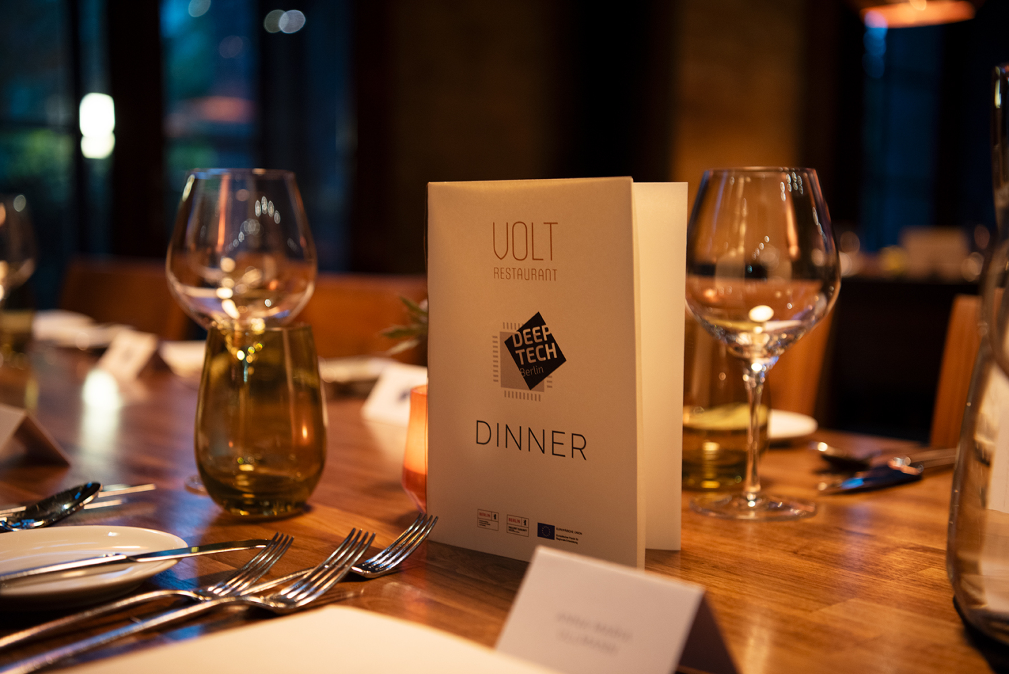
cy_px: 337
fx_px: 1346
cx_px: 504
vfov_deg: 28.1
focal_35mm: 48
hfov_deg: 41.1
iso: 640
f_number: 2.8
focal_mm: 48
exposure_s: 1/25
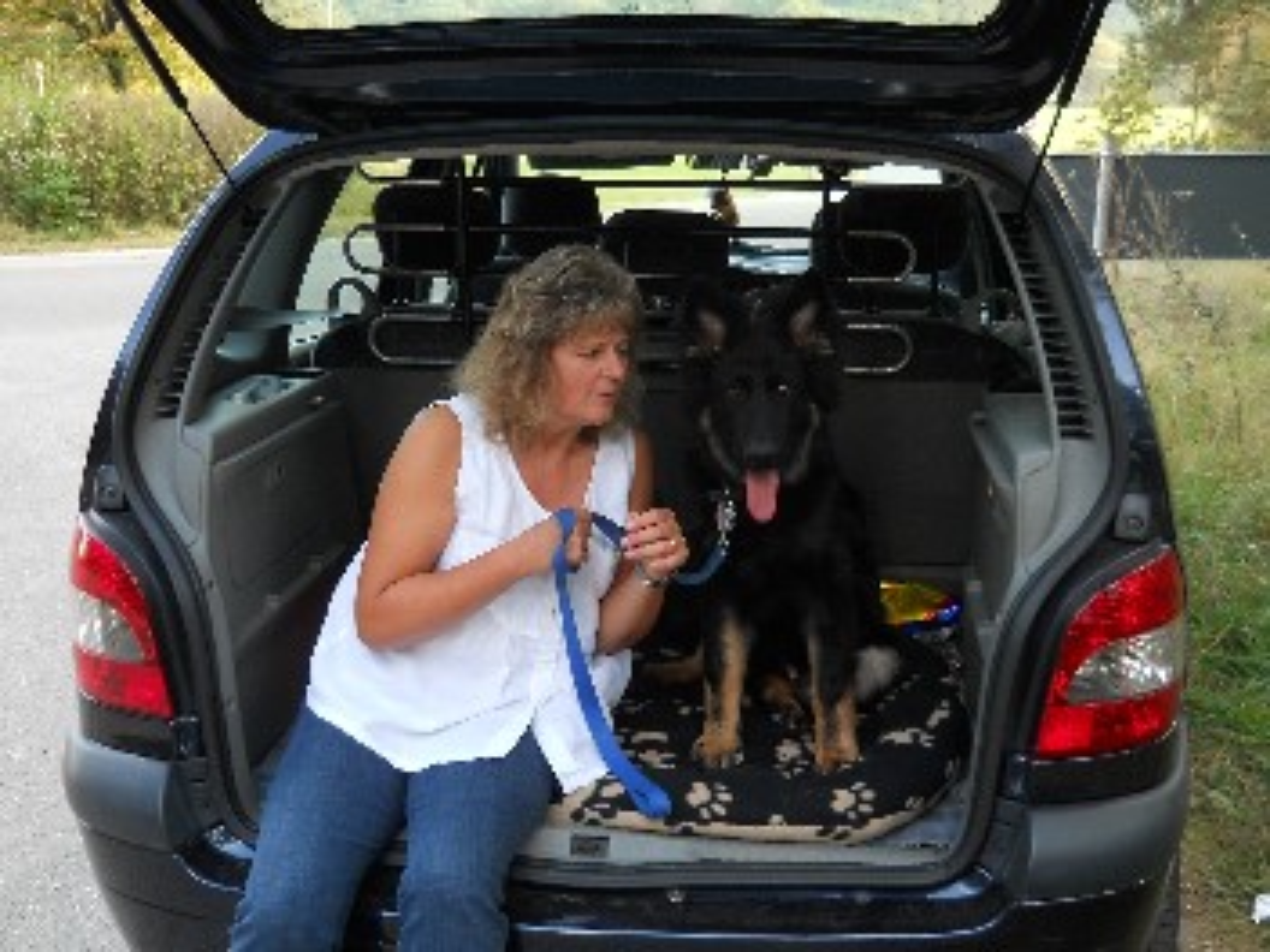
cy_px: 476
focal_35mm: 41
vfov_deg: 35.1
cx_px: 635
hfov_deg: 45.8
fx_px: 1504
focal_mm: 6.72
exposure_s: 1/30
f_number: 3.1
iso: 100
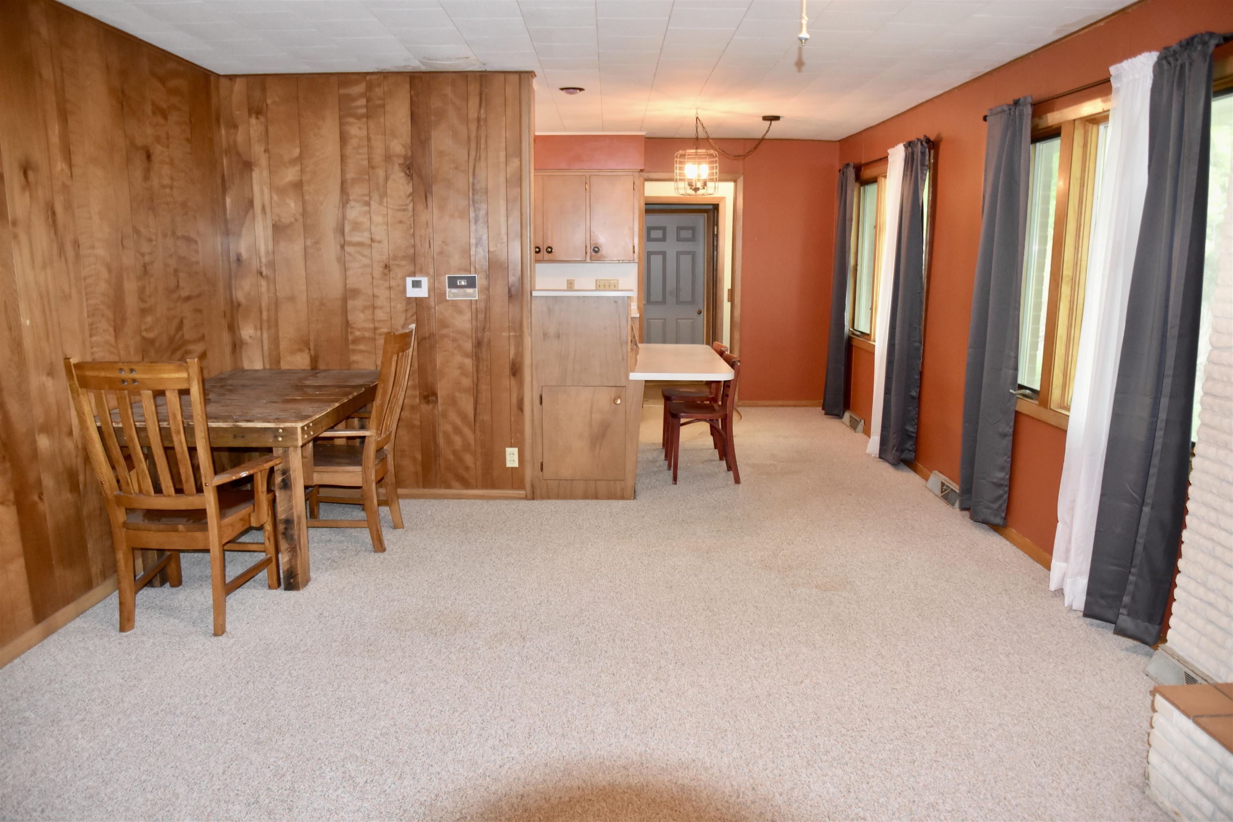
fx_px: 822
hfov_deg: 73.7
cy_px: 411
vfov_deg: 53.1
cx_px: 616
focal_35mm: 24
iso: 1400
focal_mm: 16
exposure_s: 1/60
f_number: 3.5
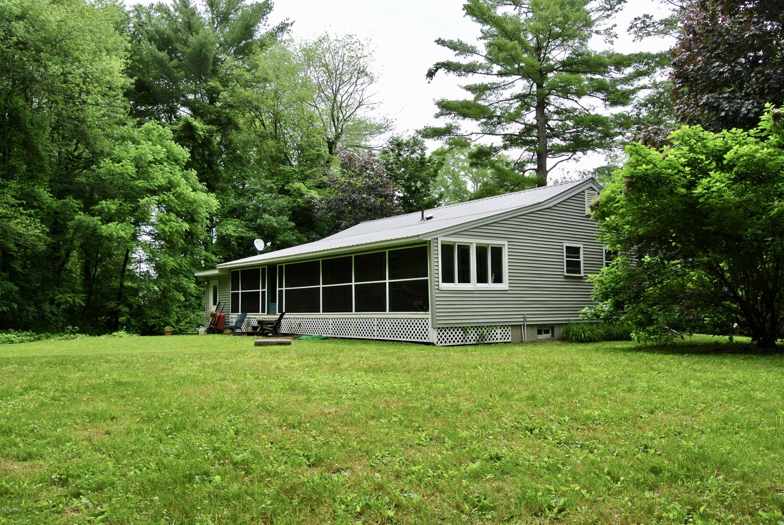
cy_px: 262
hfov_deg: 63.6
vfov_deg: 45.1
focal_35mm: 29
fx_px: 632
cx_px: 392
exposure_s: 1/200
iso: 100
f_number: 5
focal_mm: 11.1
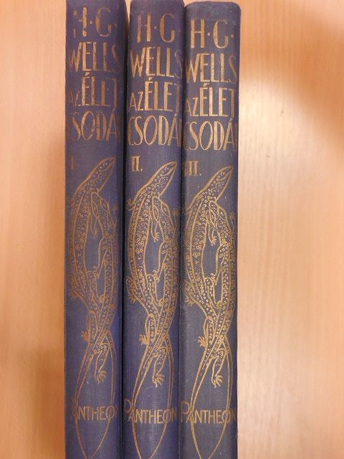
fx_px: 517
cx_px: 172
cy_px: 230
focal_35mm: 39
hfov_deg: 36.8
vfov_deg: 47.9
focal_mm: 7
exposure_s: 1/15
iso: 400
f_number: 3.9
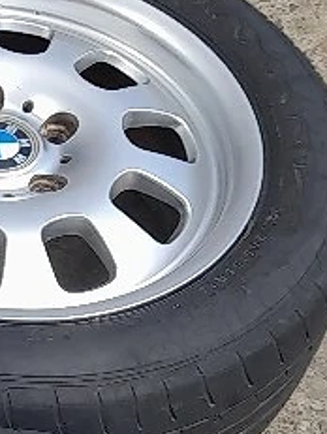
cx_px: -466
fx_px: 1809
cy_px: 352
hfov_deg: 9.2
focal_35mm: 144
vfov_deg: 13.6
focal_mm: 4.6
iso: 20
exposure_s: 1/769
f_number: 2
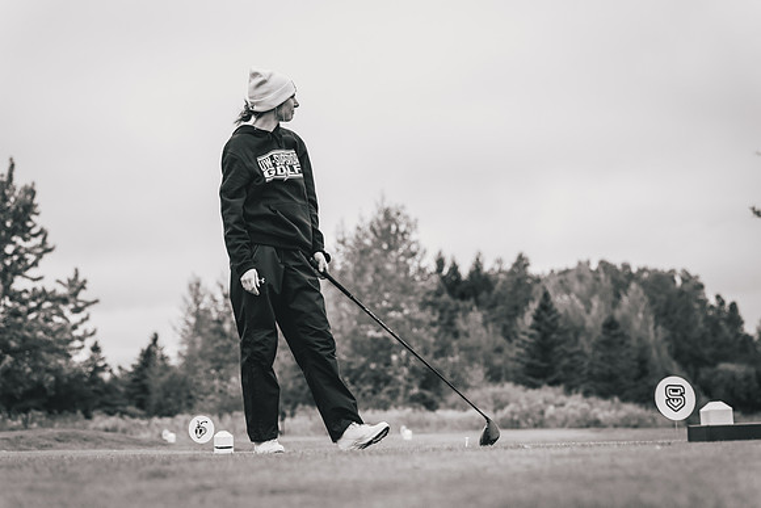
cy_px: 254
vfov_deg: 15.5
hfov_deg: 23.1
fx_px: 1861
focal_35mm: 88
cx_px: 380
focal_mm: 88
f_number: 3.5
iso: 800
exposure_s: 1/3200
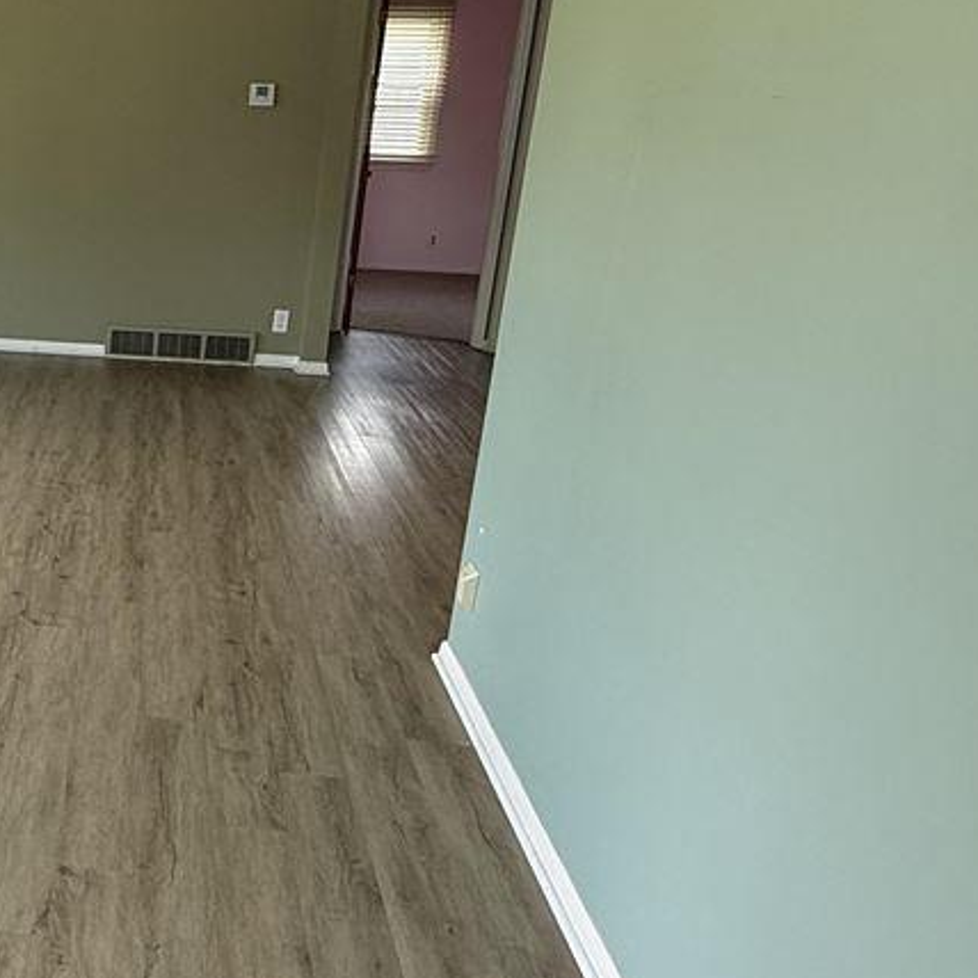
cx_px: -50
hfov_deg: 38.6
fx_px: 1183
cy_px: 427
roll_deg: -0.8
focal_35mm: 37
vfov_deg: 44.8
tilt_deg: -16.2
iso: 80
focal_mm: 2.22
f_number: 2.2
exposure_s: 1/99
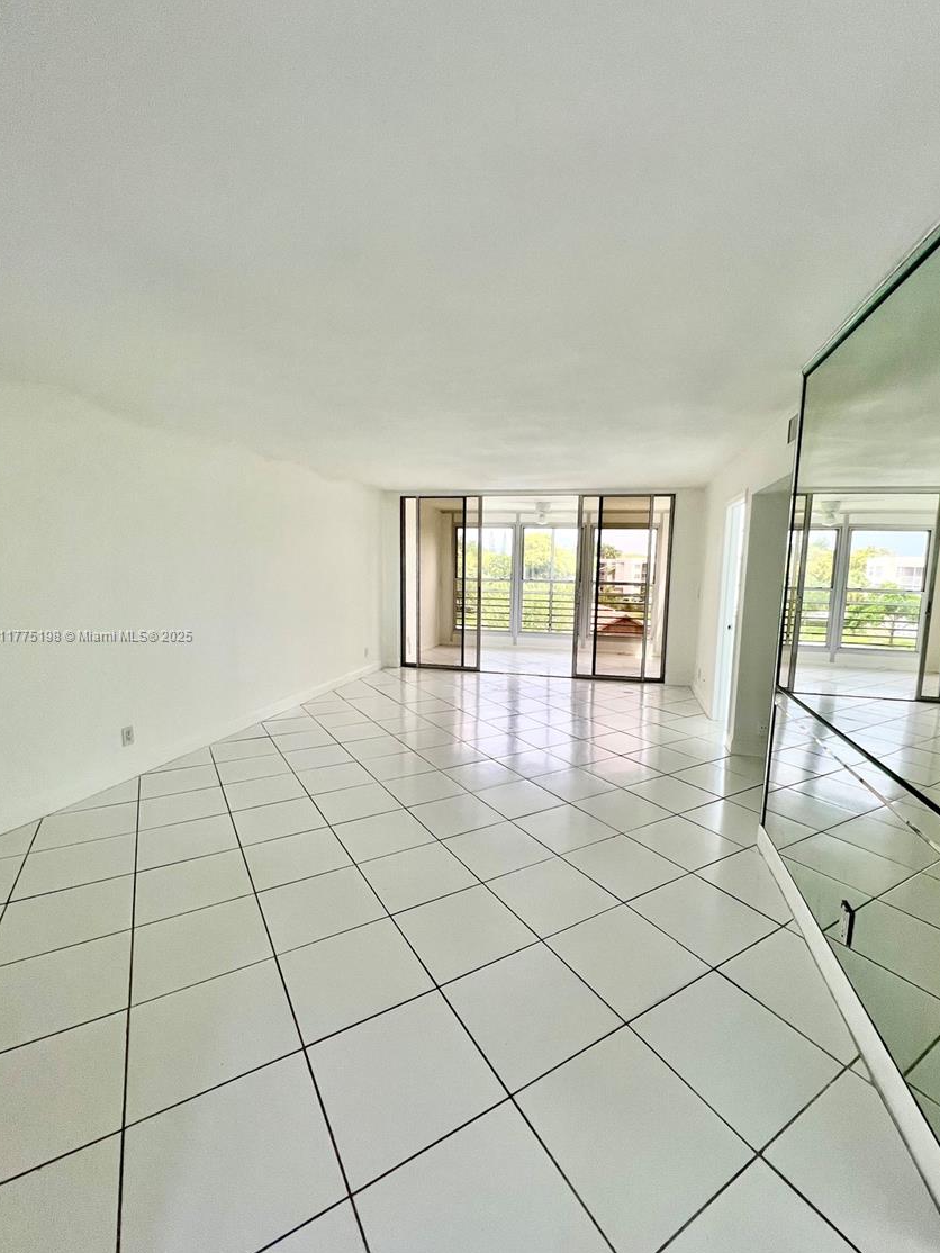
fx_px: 507
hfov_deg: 85.6
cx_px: 491
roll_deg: -1.2
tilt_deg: -7.0
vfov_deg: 102.0
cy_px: 637
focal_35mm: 14
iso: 80
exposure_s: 1/120
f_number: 1.8
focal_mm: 1.57
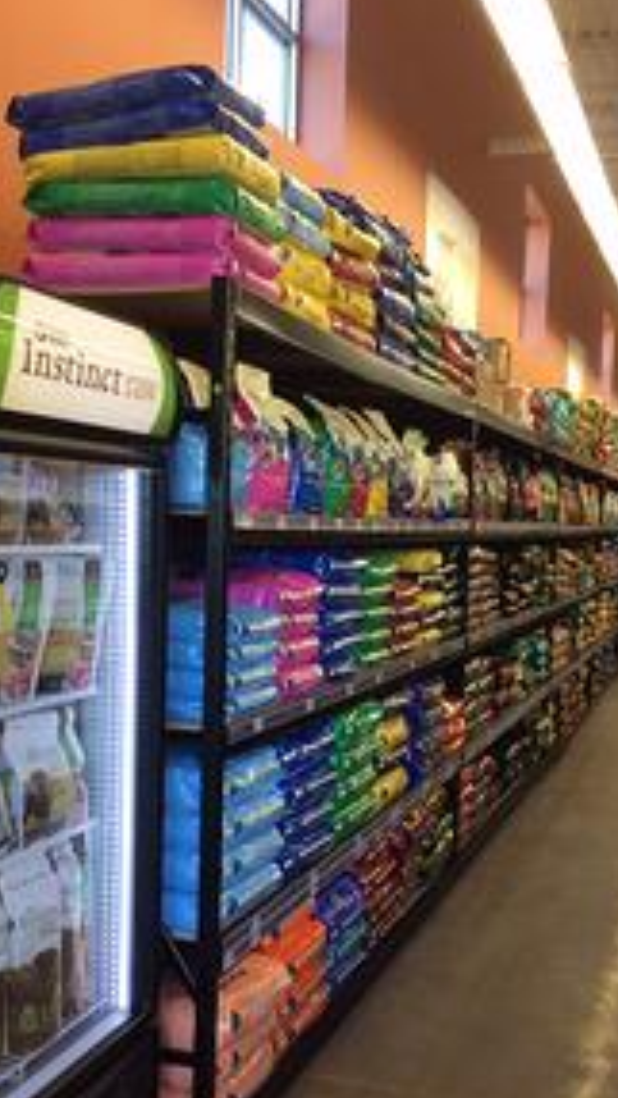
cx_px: 409
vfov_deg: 50.2
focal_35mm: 40
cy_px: 641
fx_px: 1165
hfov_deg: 29.5
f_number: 2.2
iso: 40
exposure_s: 1/30
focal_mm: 4.12
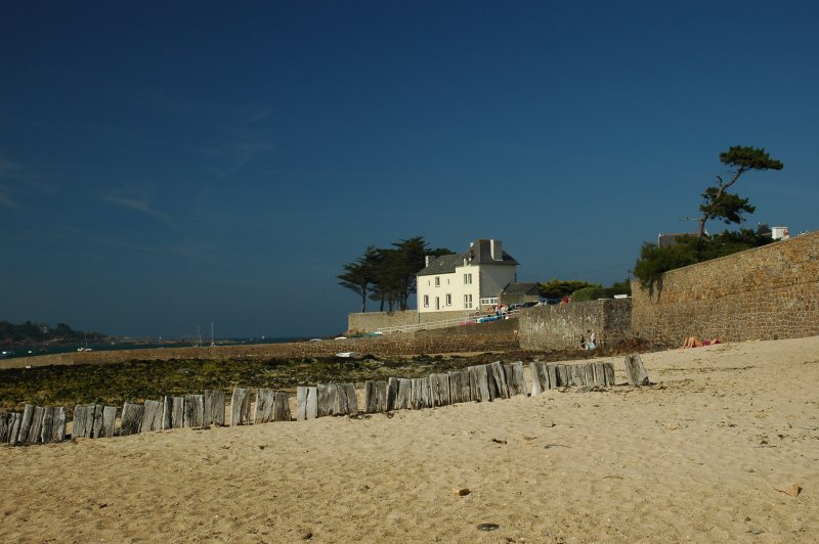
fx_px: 989
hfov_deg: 45.0
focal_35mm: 44
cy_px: 272
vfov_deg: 30.8
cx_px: 410
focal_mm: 29
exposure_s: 1/160
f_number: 9
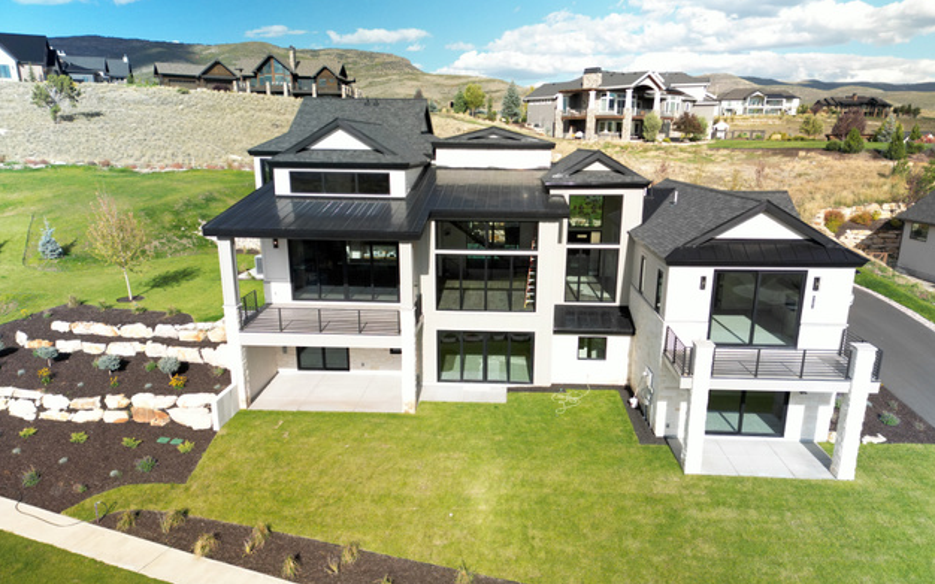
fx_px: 662
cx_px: 475
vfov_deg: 47.4
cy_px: 336
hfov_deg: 70.4
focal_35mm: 26
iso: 100
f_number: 1.7
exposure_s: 1/100
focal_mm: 6.72
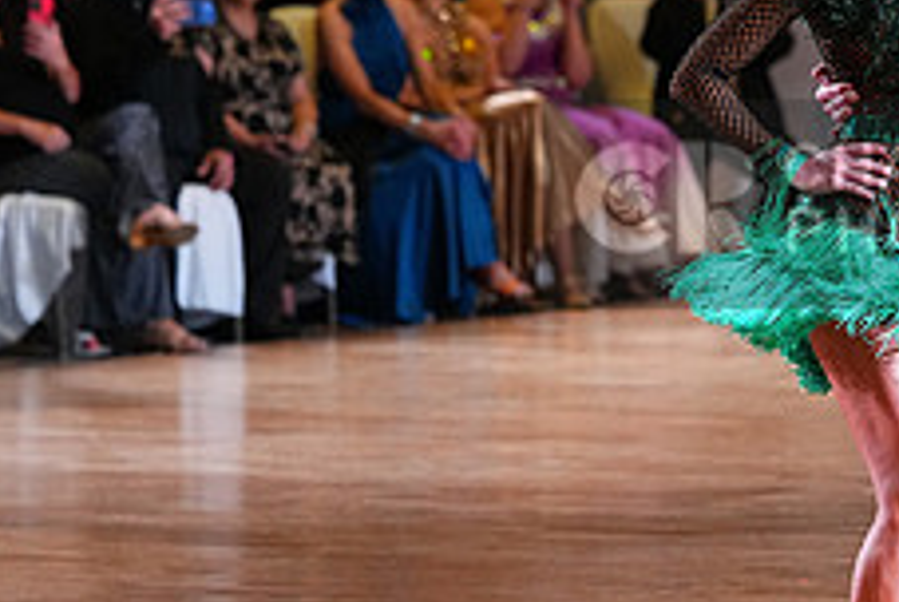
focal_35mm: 360
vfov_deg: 3.8
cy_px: 204
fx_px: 9002
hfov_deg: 5.7
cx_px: 974
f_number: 4
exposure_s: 1/500
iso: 3200
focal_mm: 141
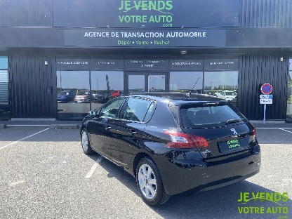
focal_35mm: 26
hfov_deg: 67.3
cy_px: 110
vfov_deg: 53.1
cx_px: 146
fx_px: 219
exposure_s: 1/778
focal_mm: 4.25
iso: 32
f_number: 1.8
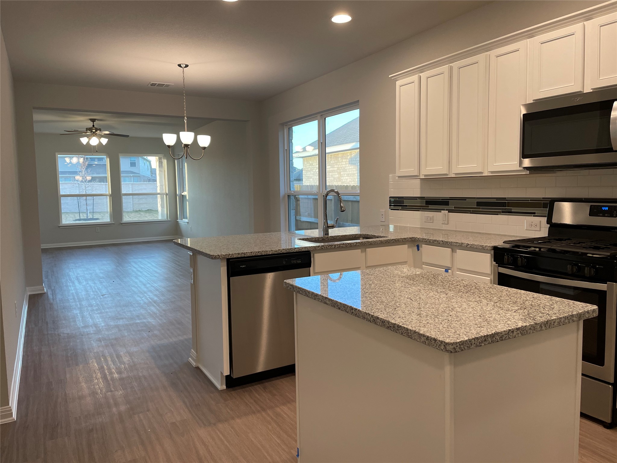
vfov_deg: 53.1
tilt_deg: -4.2
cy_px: 232
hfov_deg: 67.3
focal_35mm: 26
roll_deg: +1.5
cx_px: 308
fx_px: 463
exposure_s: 1/120
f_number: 1.6
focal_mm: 4.2
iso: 125
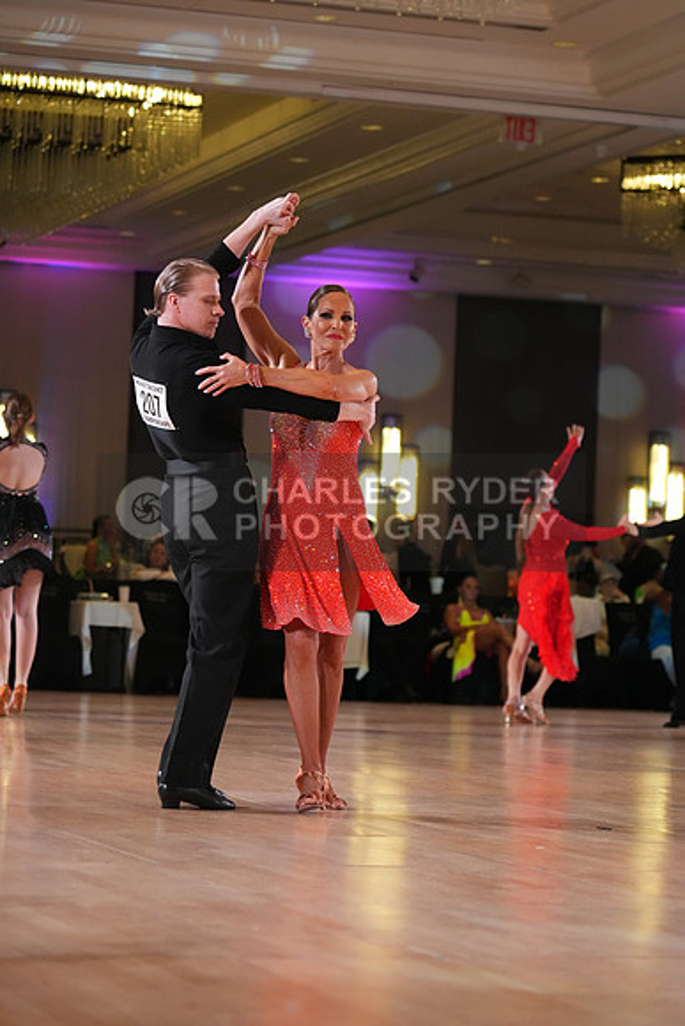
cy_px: 513
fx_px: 2995
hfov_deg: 13.0
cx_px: 342
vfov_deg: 19.5
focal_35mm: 105
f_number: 4
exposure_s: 1/500
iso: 4000
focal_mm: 105
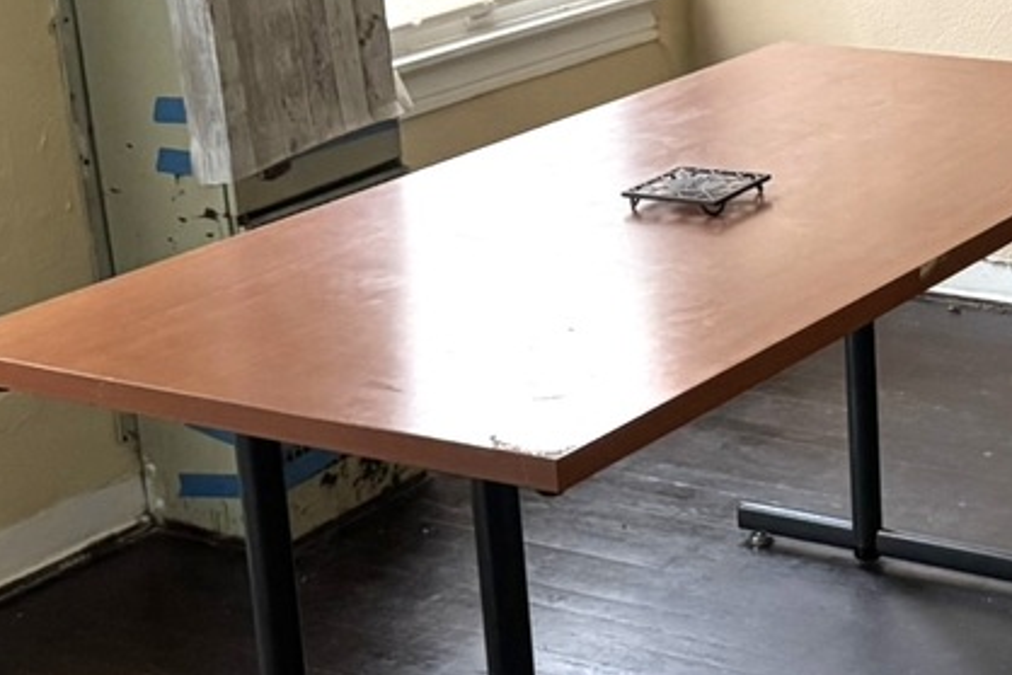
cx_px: 920
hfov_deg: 23.0
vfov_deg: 15.9
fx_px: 2418
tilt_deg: -18.1
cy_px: 227
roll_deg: +3.2
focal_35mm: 86
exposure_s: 1/60
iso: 800
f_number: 1.78
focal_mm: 6.76
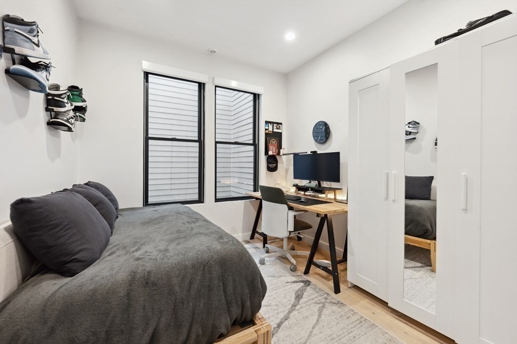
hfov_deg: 104.3
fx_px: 201
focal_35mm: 14
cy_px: 172
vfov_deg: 81.1
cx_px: 258
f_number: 8
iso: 100
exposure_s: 1/3
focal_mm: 14
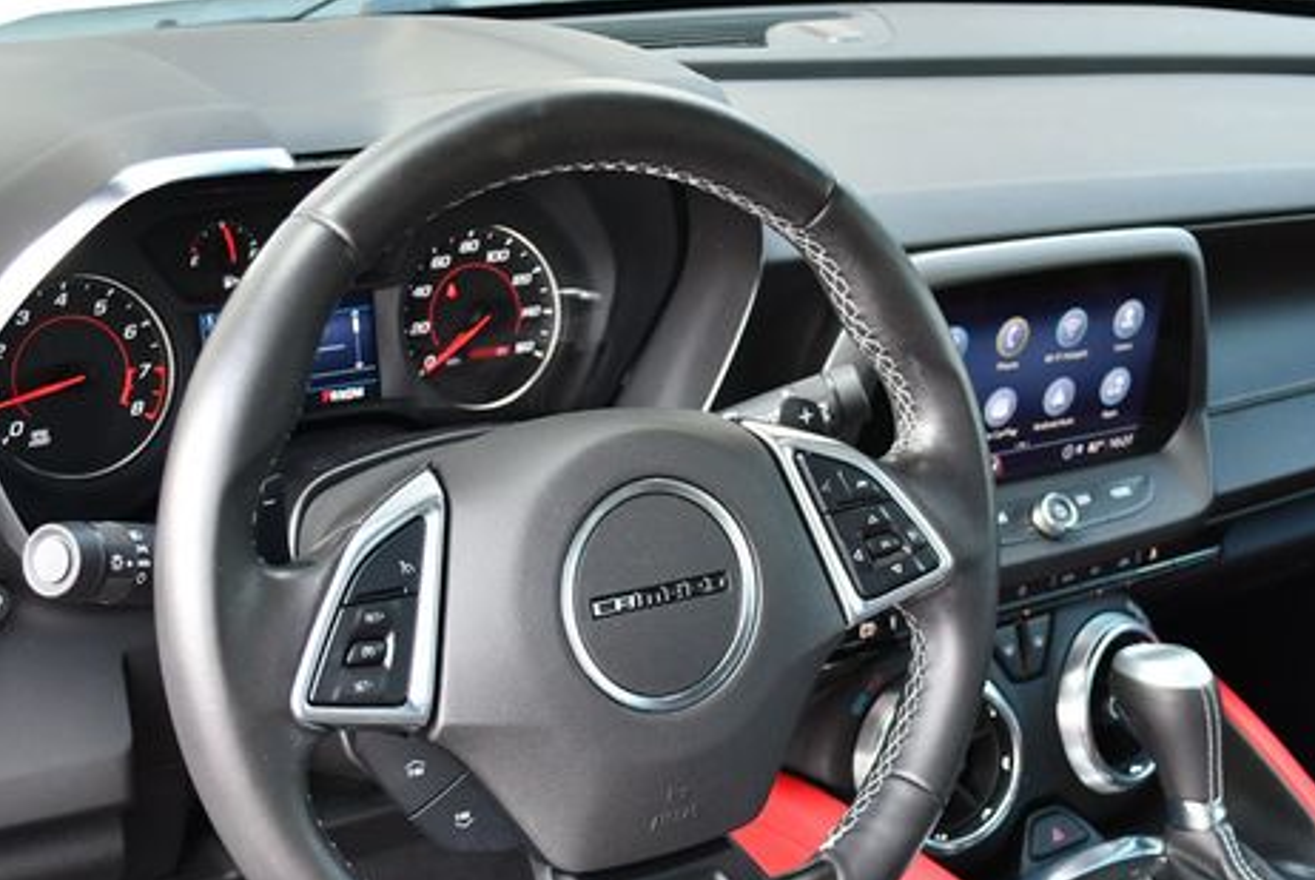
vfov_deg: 22.2
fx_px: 2230
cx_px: 723
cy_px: 561
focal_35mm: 61
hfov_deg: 32.8
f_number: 4
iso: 800
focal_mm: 22
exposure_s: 1/160
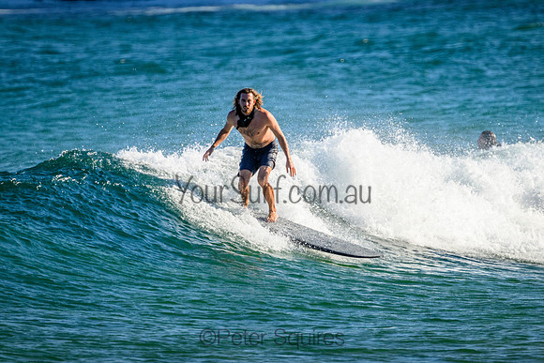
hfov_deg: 2.4
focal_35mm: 843
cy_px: 182
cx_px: 287
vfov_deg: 1.6
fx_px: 12740
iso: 1100
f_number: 11
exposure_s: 1/2000
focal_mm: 800
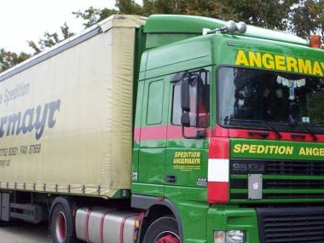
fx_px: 599
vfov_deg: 22.9
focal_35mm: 64
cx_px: 188
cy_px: 148
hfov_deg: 30.2
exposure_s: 1/42.8
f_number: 4.5
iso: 200
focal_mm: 4.99
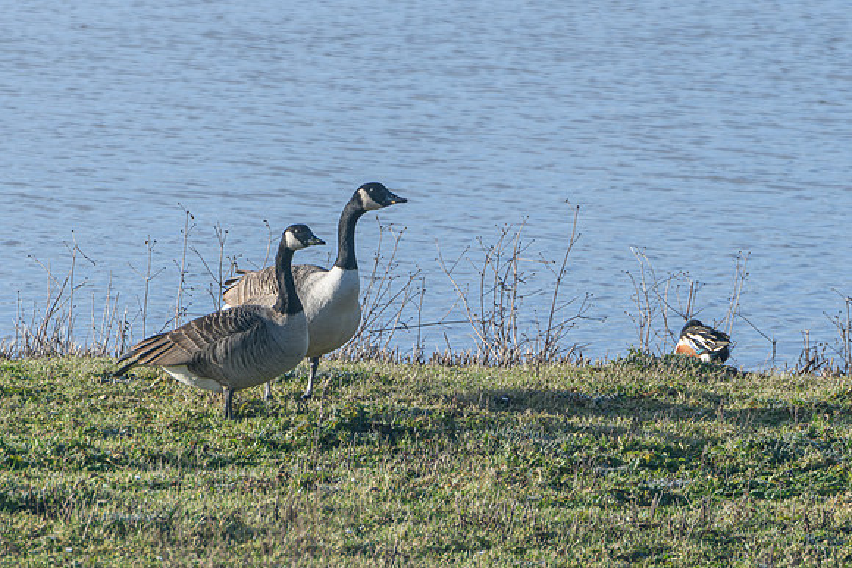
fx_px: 18390
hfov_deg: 2.7
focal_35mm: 777
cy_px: 306
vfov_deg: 1.8
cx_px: 418
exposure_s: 1/1600
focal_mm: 400
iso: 640
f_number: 6.3
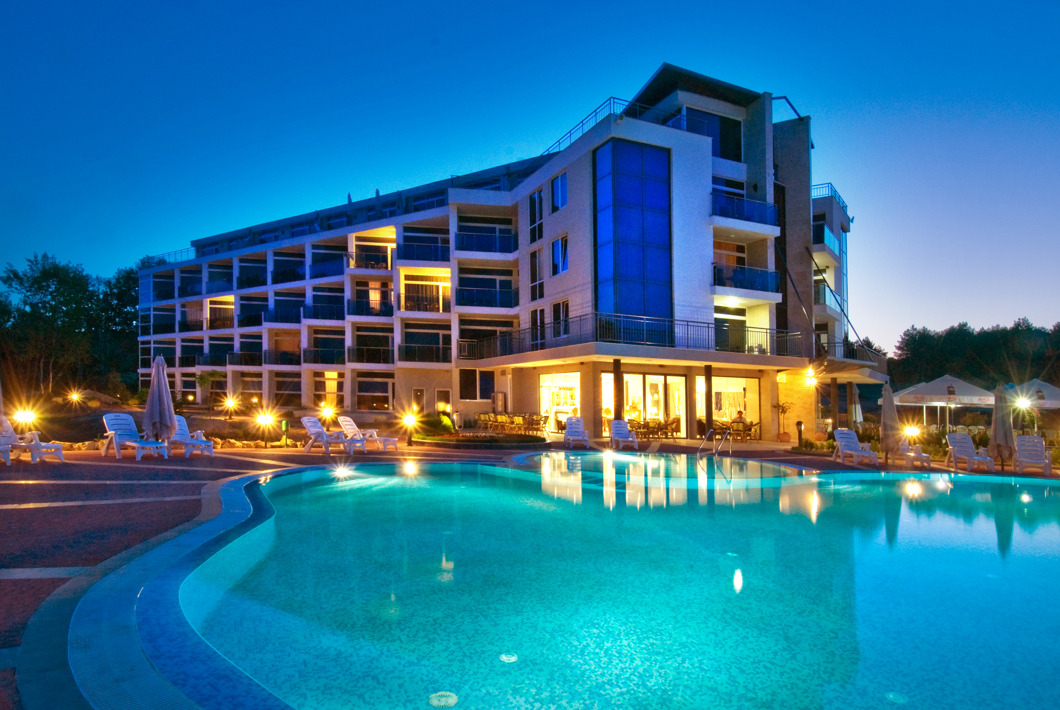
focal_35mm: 18
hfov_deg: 89.9
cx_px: 530
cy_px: 355
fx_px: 531
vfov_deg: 67.5
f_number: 16
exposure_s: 9
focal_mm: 12
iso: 100
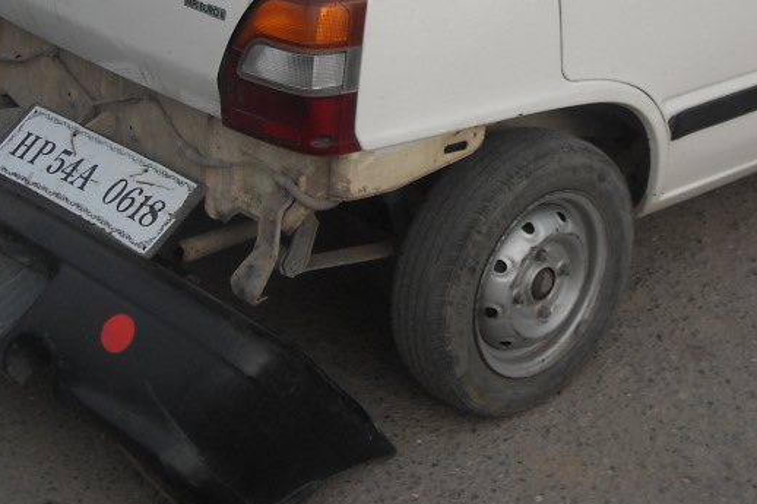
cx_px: 525
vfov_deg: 18.4
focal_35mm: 72
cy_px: 0
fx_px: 1513
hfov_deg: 27.8
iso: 64
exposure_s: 1/135
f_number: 5.6
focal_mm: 5.7
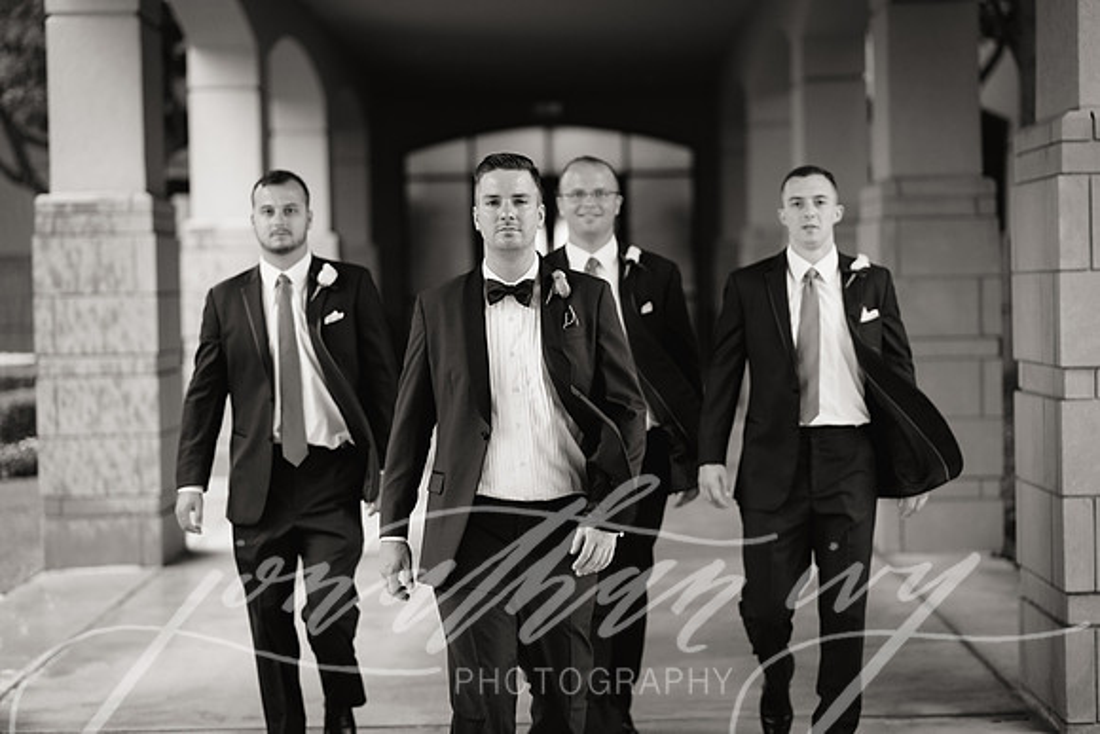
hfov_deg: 23.5
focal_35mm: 87
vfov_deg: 15.8
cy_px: 360
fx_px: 2645
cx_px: 560
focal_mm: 85
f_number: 2.2
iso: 400
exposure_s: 1/160
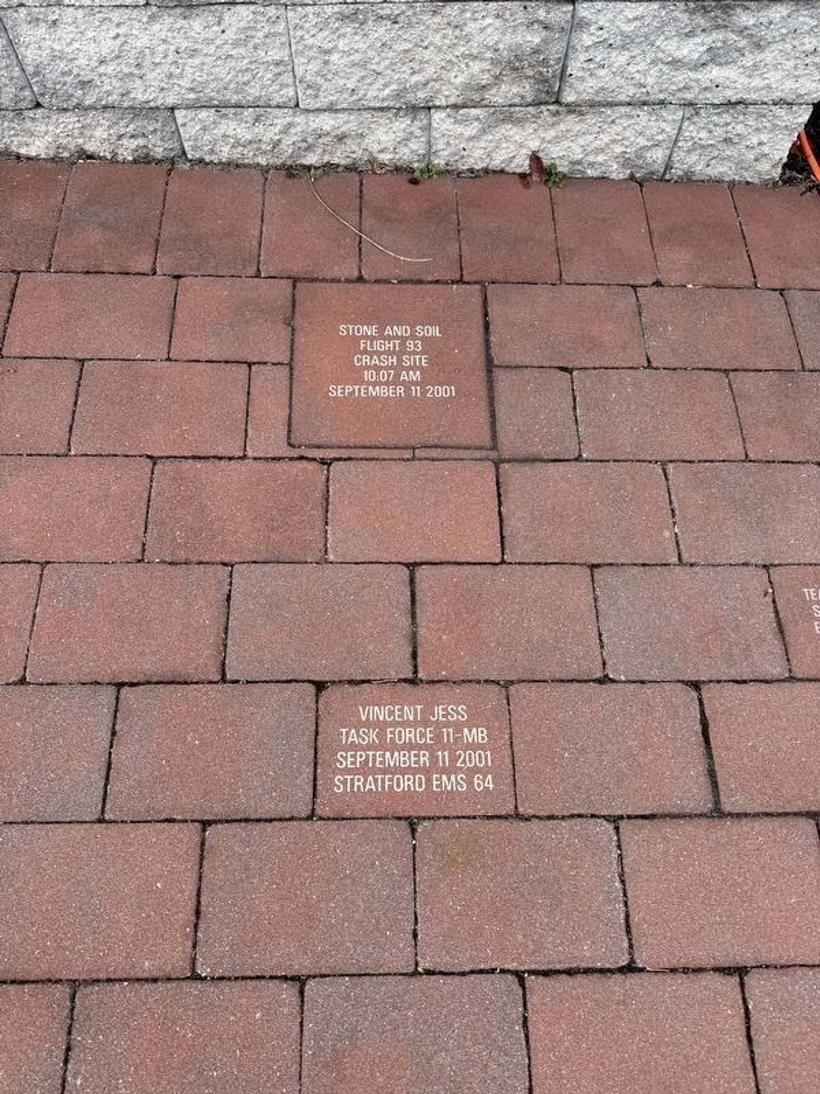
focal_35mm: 24
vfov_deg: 71.6
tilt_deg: -66.6
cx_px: 410
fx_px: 758
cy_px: 547
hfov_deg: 56.8
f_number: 1.78
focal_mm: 6.76
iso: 80
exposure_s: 1/121
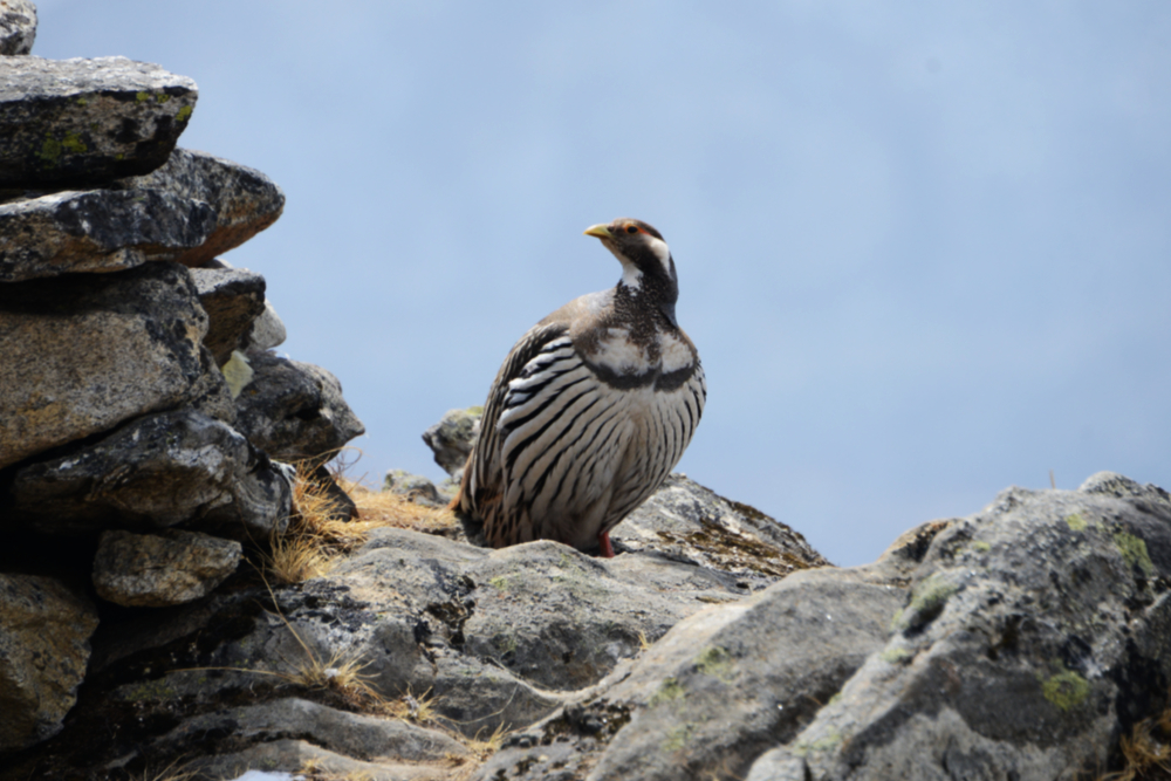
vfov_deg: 4.6
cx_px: 586
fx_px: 9759
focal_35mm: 300
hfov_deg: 6.9
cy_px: 390
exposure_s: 1/1000
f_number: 6.3
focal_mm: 300
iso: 320
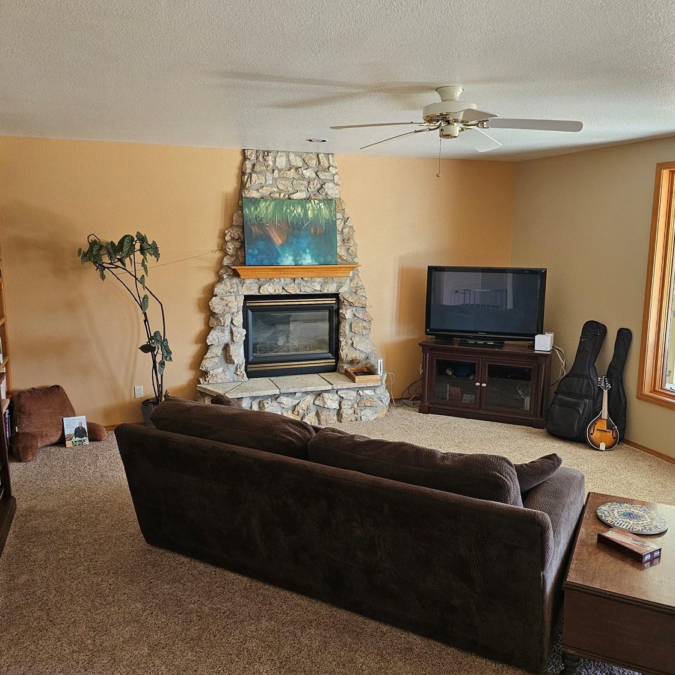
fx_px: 640
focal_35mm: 29
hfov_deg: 55.6
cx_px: 347
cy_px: 332
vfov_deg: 55.6
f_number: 1.7
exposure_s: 1/170
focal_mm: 6.3
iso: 500
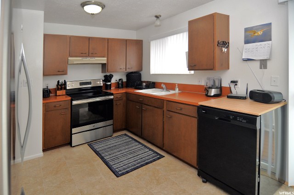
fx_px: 147
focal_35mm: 18
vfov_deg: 67.2
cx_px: 147
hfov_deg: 90.1
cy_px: 98
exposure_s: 1/60
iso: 200
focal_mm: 12
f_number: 4
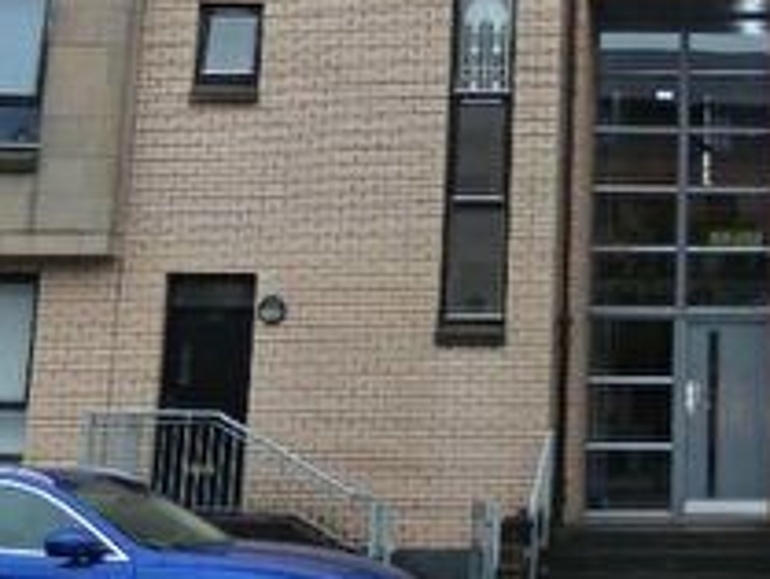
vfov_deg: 21.7
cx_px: 777
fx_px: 1491
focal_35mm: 67
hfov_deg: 27.2
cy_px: 109
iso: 80
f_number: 2.8
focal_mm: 3.6
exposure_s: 1/60
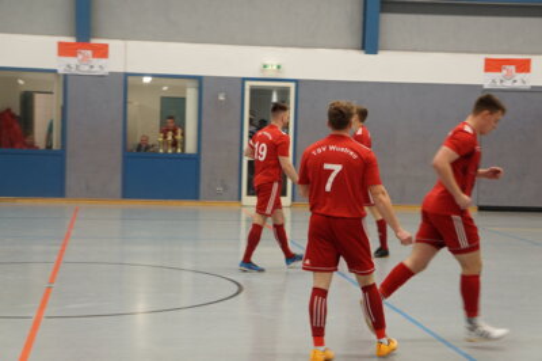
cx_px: 271
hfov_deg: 26.5
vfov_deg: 17.8
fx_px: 1151
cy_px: 180
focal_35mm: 76
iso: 1000
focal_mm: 51
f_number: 5
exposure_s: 1/80
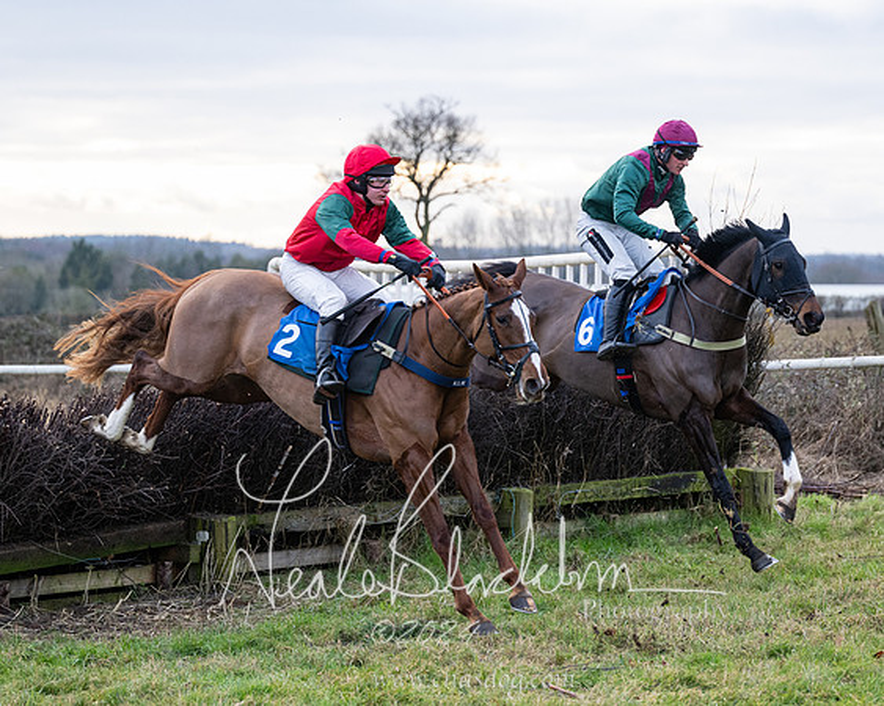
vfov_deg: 12.5
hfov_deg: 15.6
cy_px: 325
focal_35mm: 123
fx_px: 3229
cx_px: 518
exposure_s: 1/1250
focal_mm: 86
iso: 800
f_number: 2.8
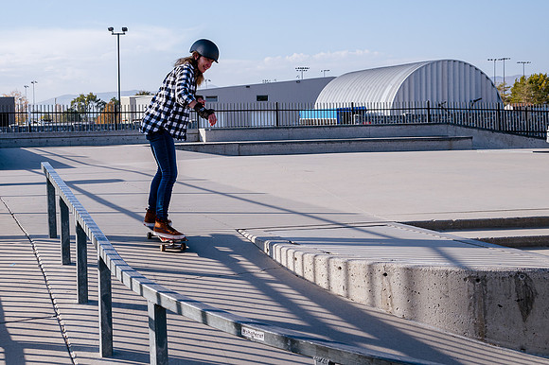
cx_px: 196
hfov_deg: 33.5
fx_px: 906
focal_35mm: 59
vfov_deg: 22.7
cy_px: 124
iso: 200
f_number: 8
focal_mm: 44
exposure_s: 1/640
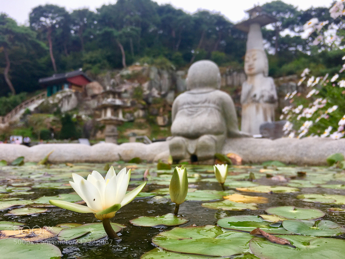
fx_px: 289
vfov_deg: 48.2
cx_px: 172
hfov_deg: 61.7
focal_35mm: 29
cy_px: 130
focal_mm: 4.15
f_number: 2.2
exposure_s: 1/331
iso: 25
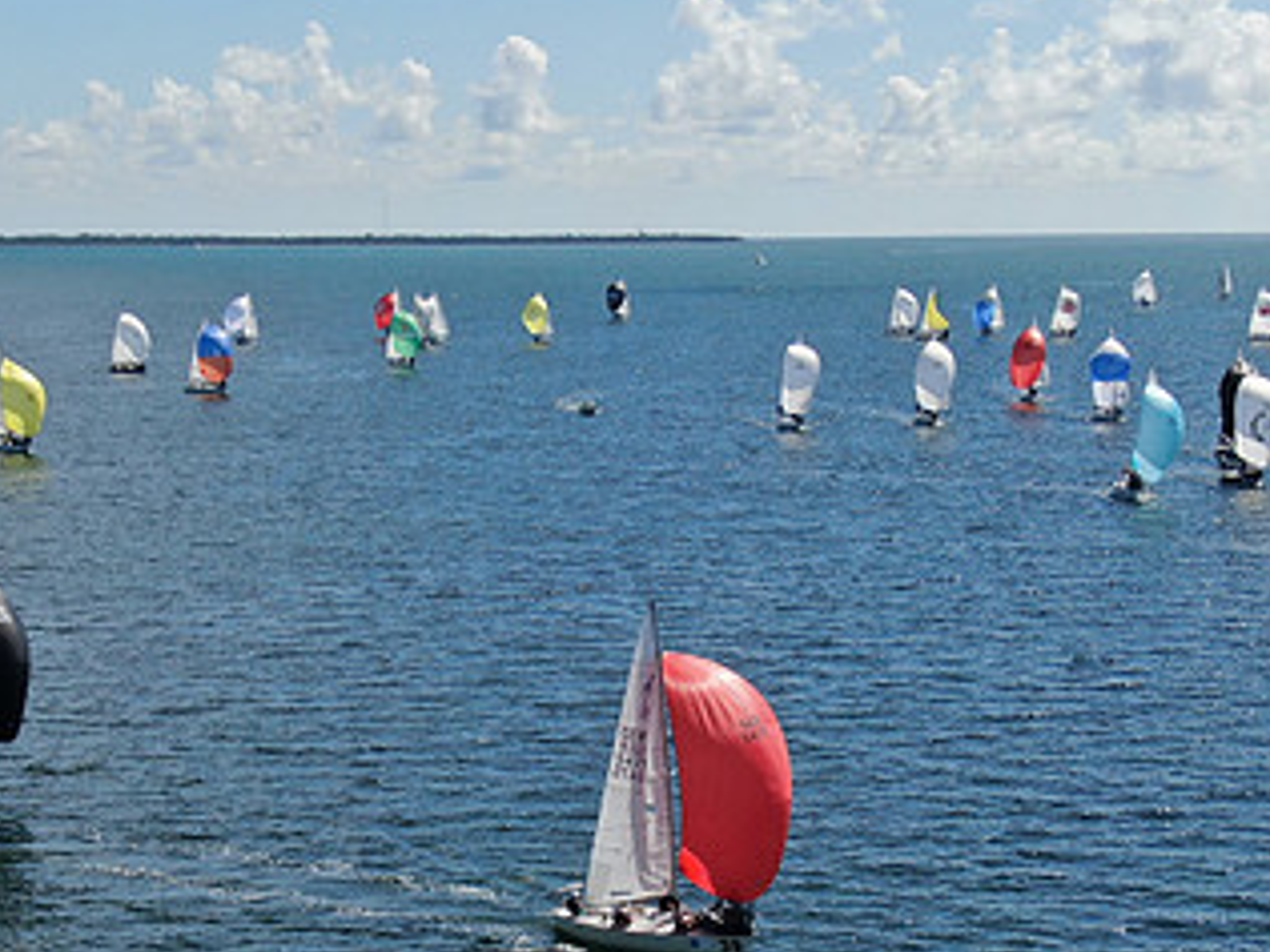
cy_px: 781
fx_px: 3229
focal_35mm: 88
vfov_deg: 16.6
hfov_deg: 22.2
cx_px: 474
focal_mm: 8.6
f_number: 3.8
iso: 100
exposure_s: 1/1250
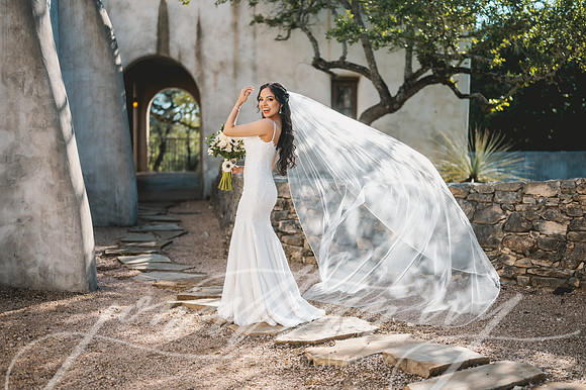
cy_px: 195
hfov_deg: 39.6
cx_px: 293
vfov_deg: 27.0
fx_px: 813
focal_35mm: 50
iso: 80
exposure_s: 1/2500
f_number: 1.8
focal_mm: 50
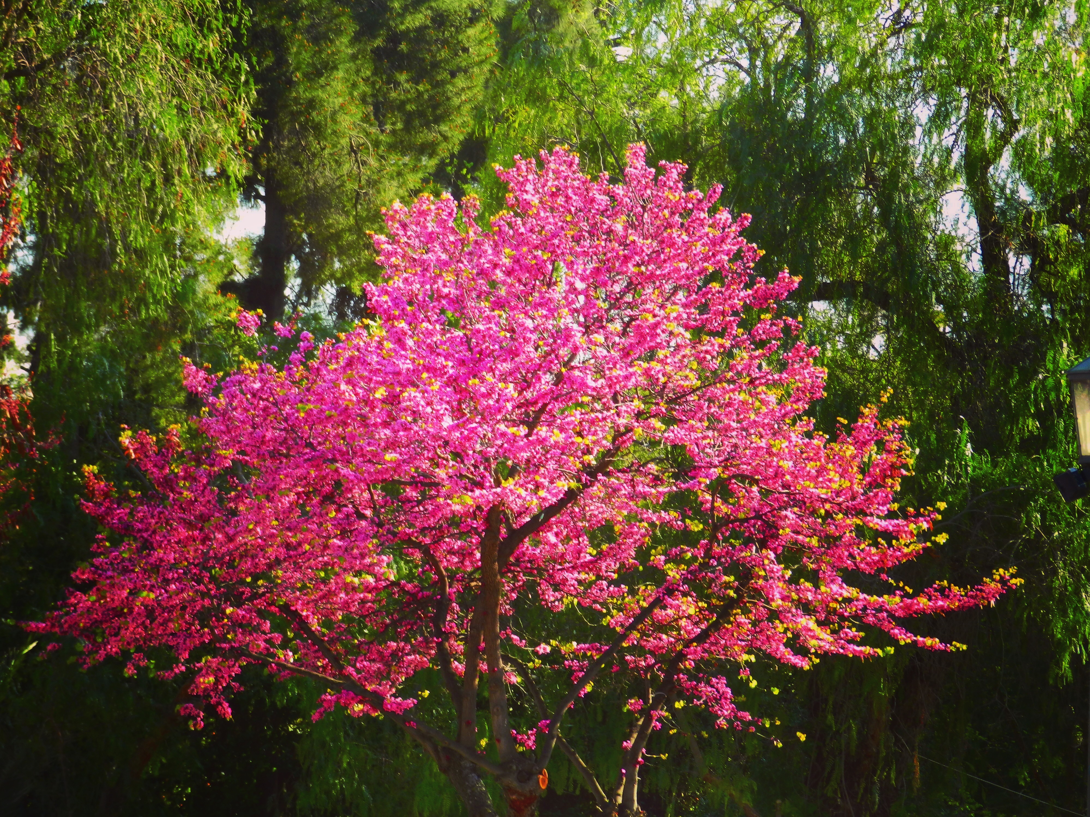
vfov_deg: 8.4
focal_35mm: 176
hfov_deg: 11.2
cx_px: 545
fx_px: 5542
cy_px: 408
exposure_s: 1/125
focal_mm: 31.2
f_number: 5.4
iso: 160
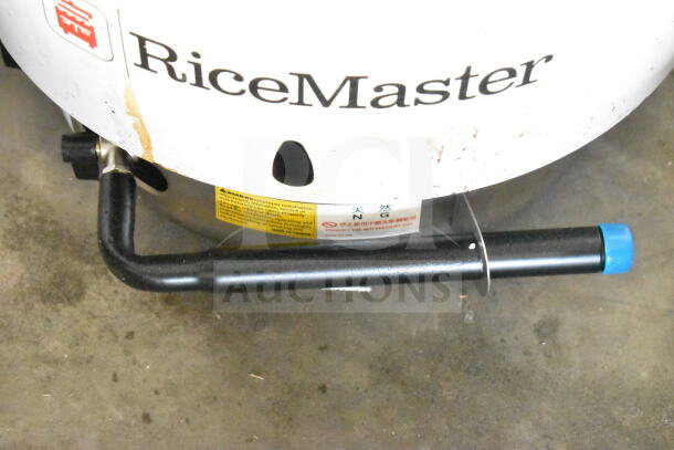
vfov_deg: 16.6
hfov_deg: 24.6
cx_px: 337
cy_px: 225
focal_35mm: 82
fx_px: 1545
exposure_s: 1/100
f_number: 5.6
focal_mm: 55
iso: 25600
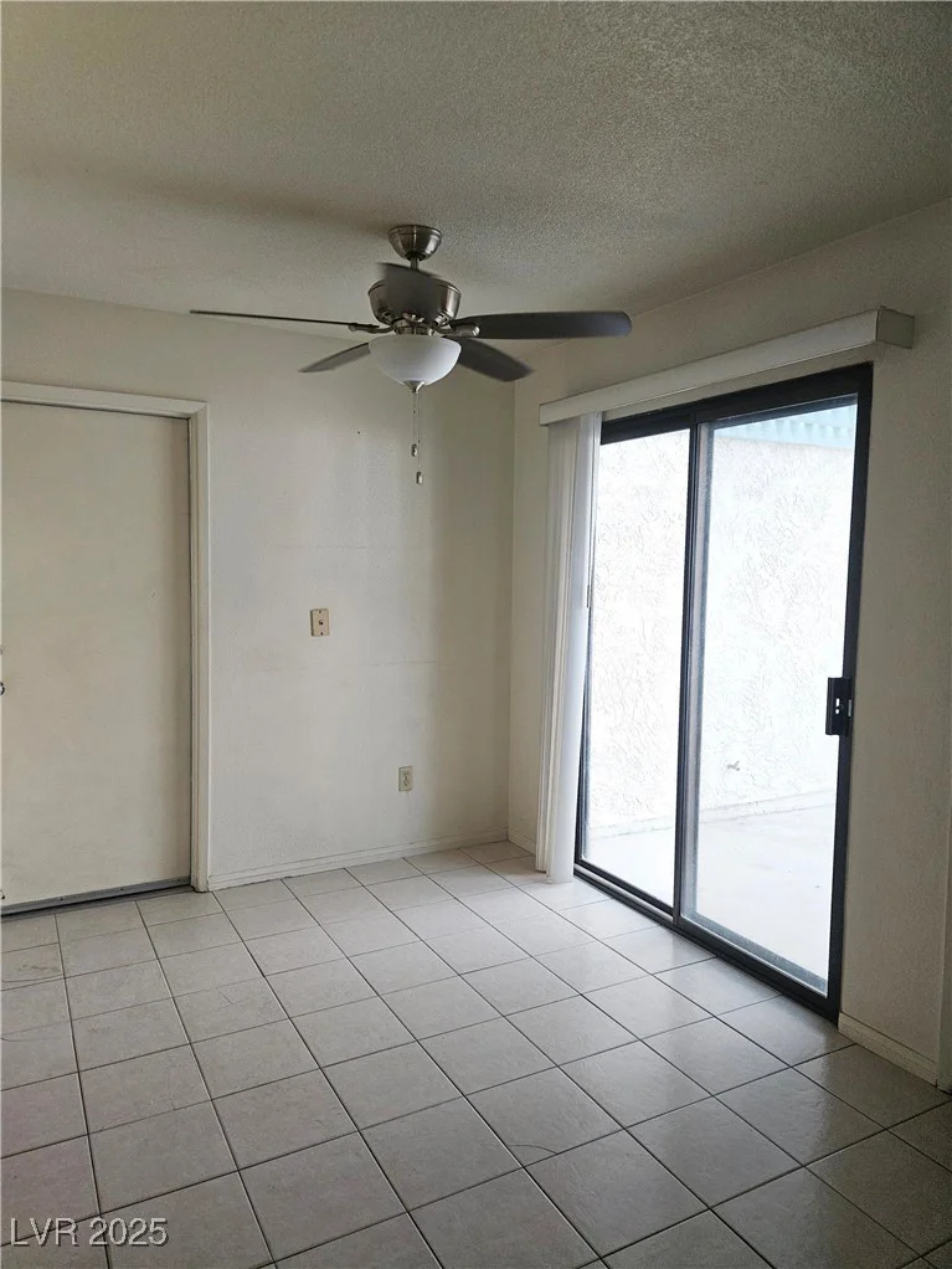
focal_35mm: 23
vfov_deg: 73.9
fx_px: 843
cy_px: 634
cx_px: 476
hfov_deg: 58.9
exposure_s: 1/60.2
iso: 64
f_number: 1.8
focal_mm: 5.4
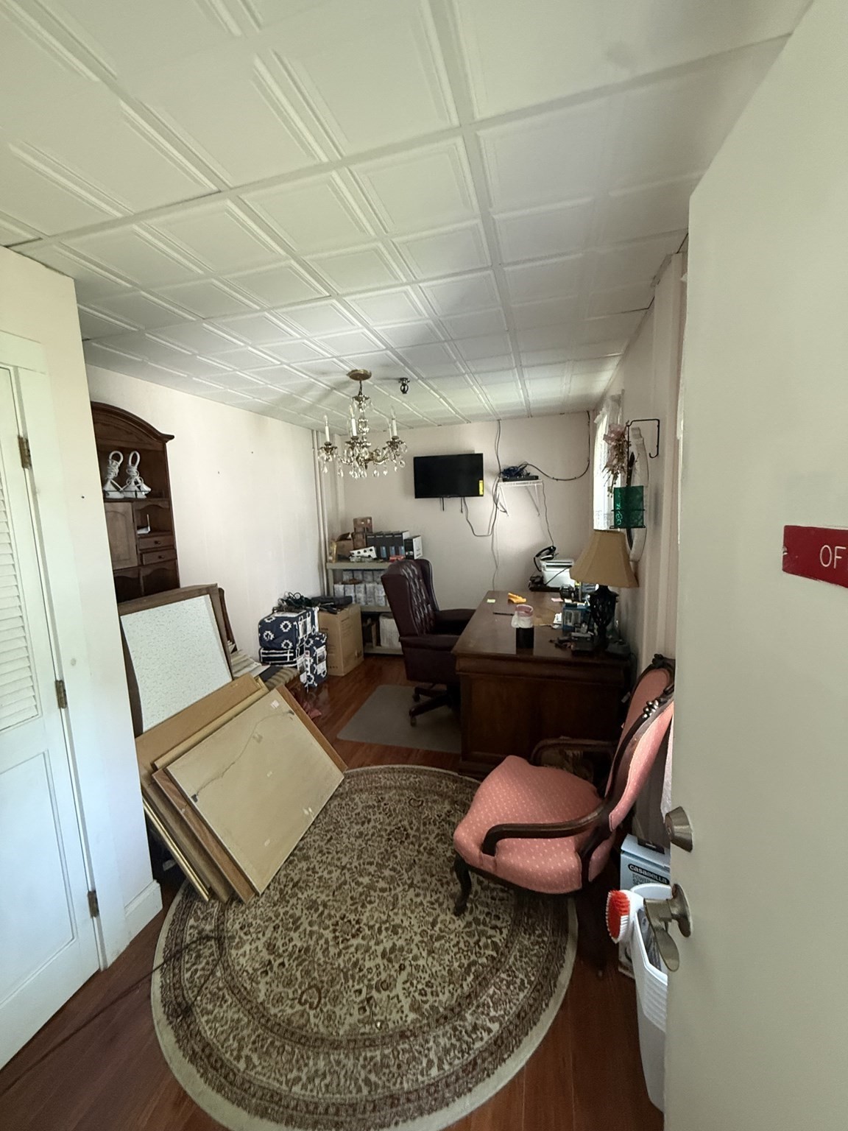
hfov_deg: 85.7
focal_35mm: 14
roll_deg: +2.4
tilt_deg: -4.9
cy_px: 566
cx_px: 424
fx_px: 457
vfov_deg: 102.1
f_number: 2.2
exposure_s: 1/60
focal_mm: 2.22
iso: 500
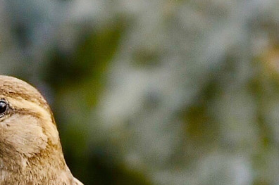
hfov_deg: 2.3
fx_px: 7028
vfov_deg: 1.5
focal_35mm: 908
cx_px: 11
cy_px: 317
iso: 280
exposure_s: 1/200
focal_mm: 150
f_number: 5
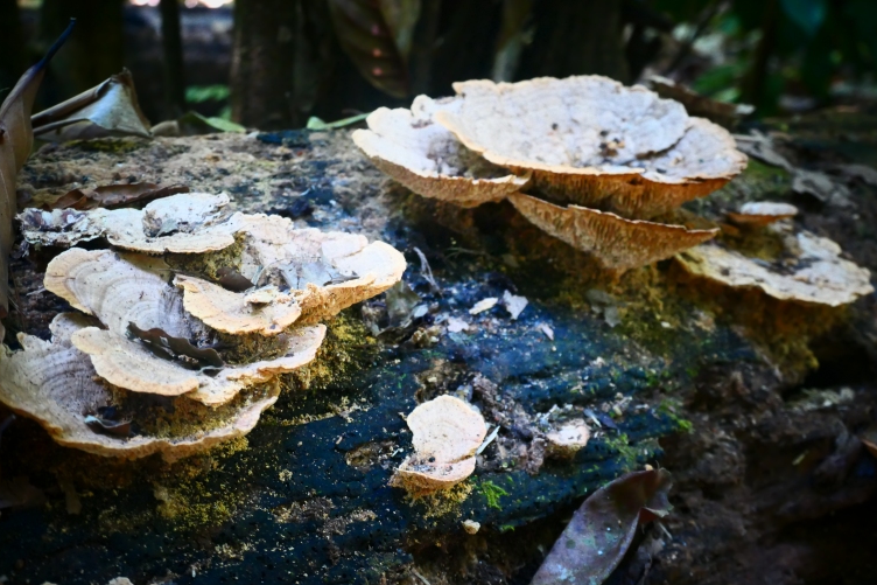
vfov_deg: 27.0
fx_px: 1218
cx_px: 433
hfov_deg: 39.6
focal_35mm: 50
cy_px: 307
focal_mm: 17.1
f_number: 4.1
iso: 1600
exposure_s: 1/30
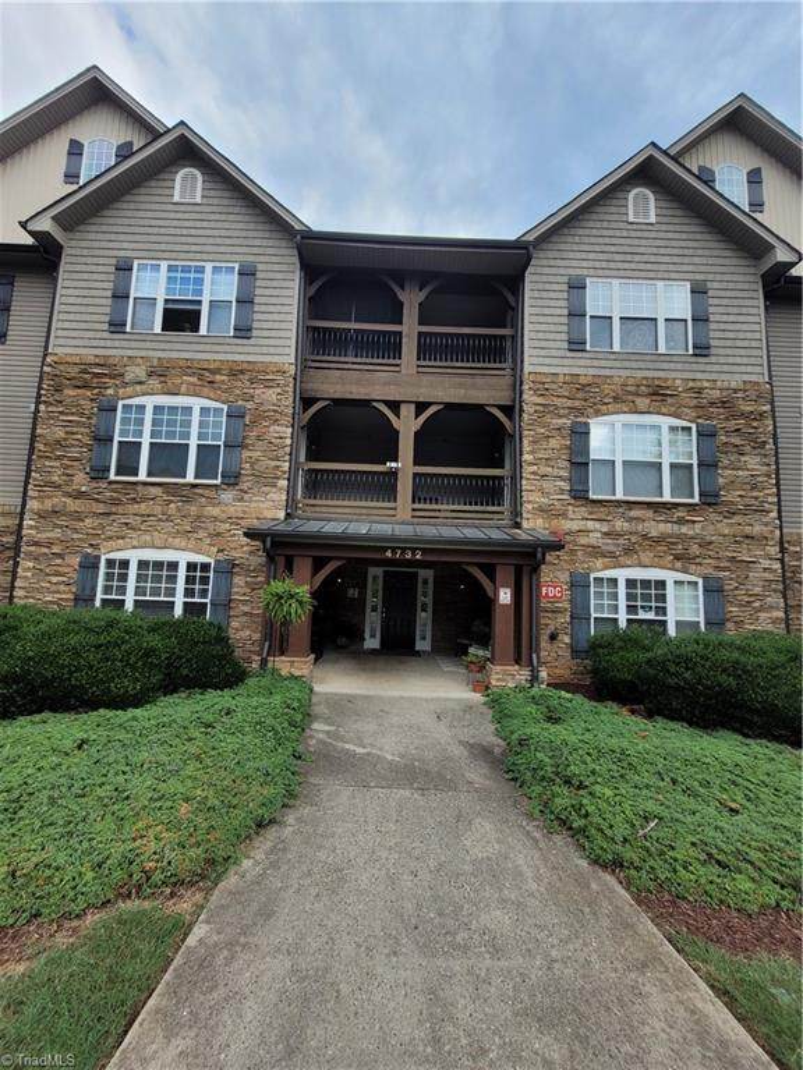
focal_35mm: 13
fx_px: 402
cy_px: 535
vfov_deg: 106.2
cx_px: 402
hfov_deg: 89.9
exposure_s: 1/868
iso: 40
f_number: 2.2
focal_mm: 1.74
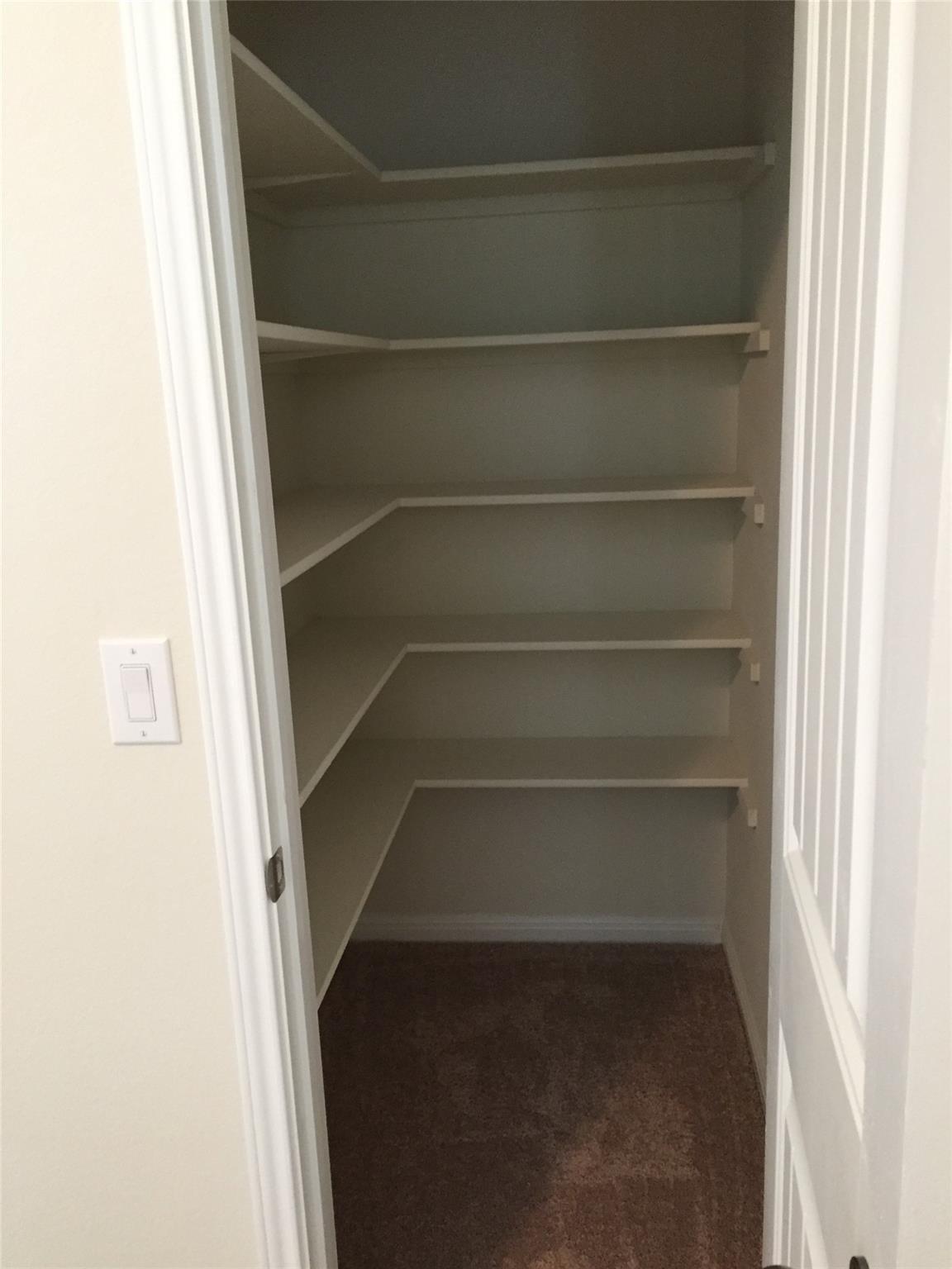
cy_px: 634
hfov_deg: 48.2
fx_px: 1063
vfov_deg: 61.7
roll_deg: +1.3
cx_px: 476
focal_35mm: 29
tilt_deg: -14.2
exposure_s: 1/24
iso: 250
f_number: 2.2
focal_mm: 4.15
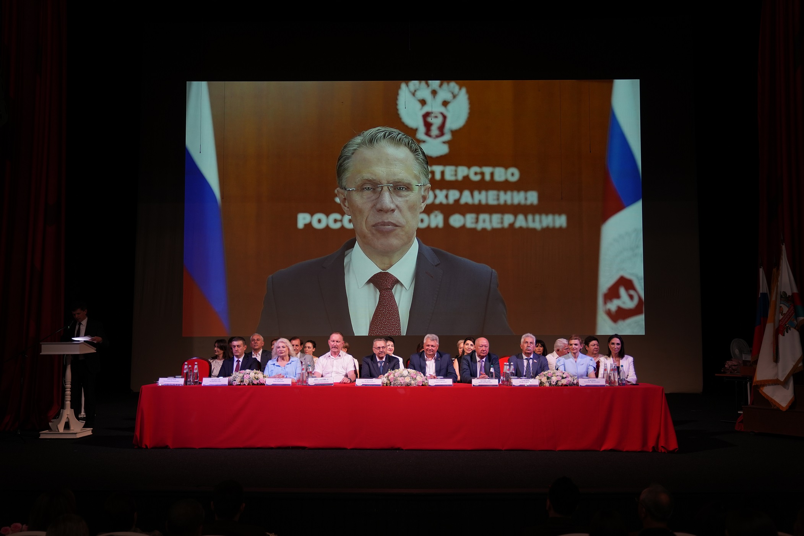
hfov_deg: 54.4
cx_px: 402
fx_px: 782
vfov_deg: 37.9
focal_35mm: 35
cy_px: 268
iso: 640
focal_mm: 35
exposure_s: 1/40
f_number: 2.8
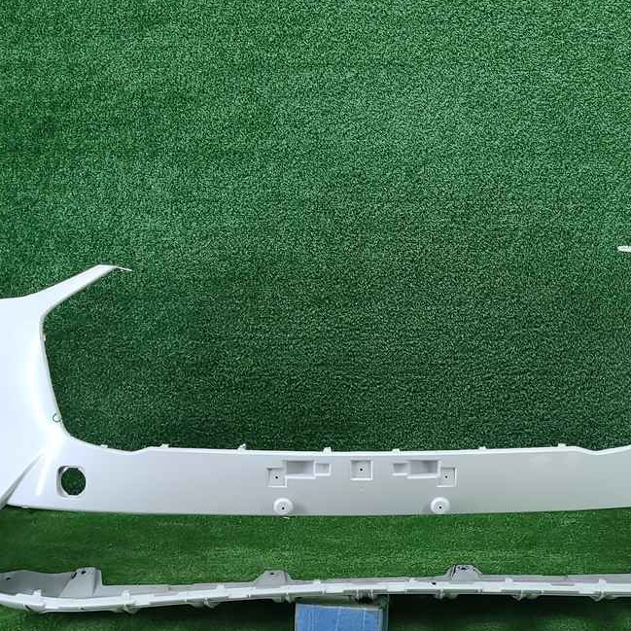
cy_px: 351
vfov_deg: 33.4
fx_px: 1052
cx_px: 412
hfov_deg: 33.2
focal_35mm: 51
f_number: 1.8
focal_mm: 5.4
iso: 93
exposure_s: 1/50
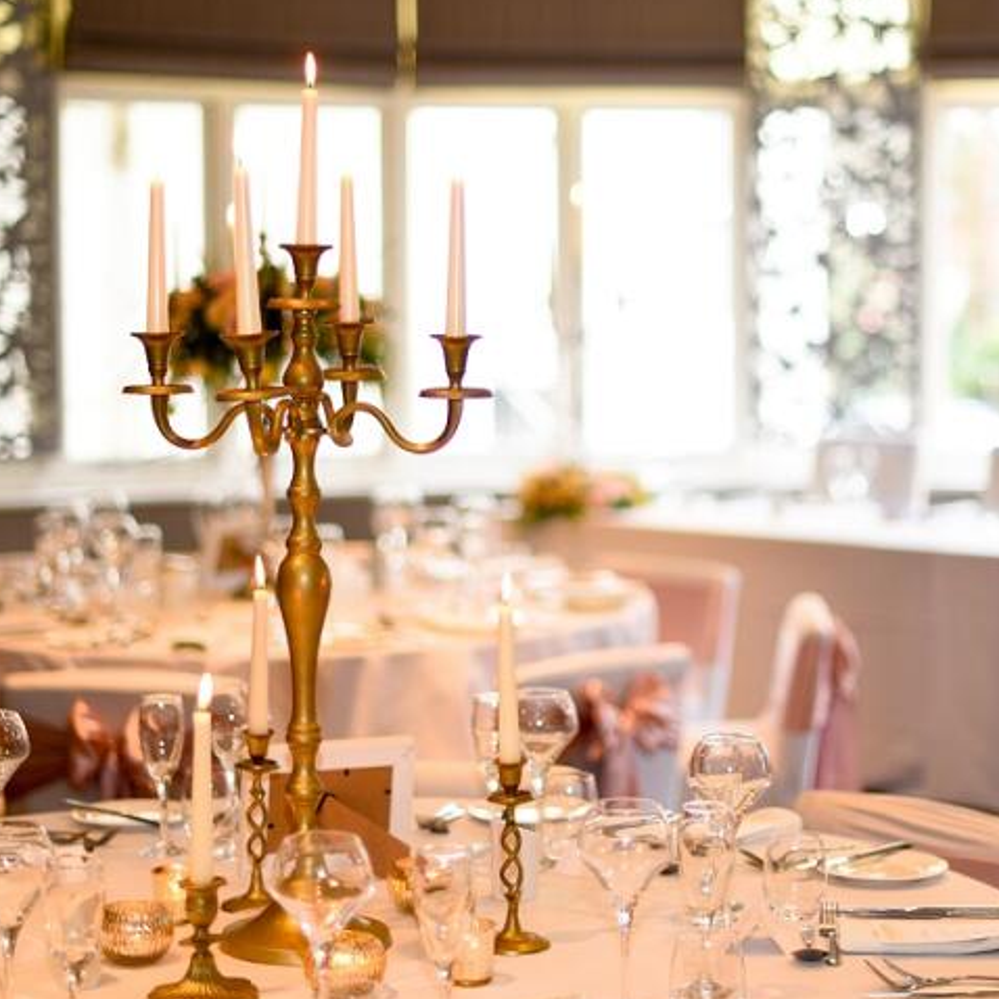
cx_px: 606
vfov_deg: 21.6
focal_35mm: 80
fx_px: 2612
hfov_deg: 21.6
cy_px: 447
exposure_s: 1/200
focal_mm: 50
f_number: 1.4
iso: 320
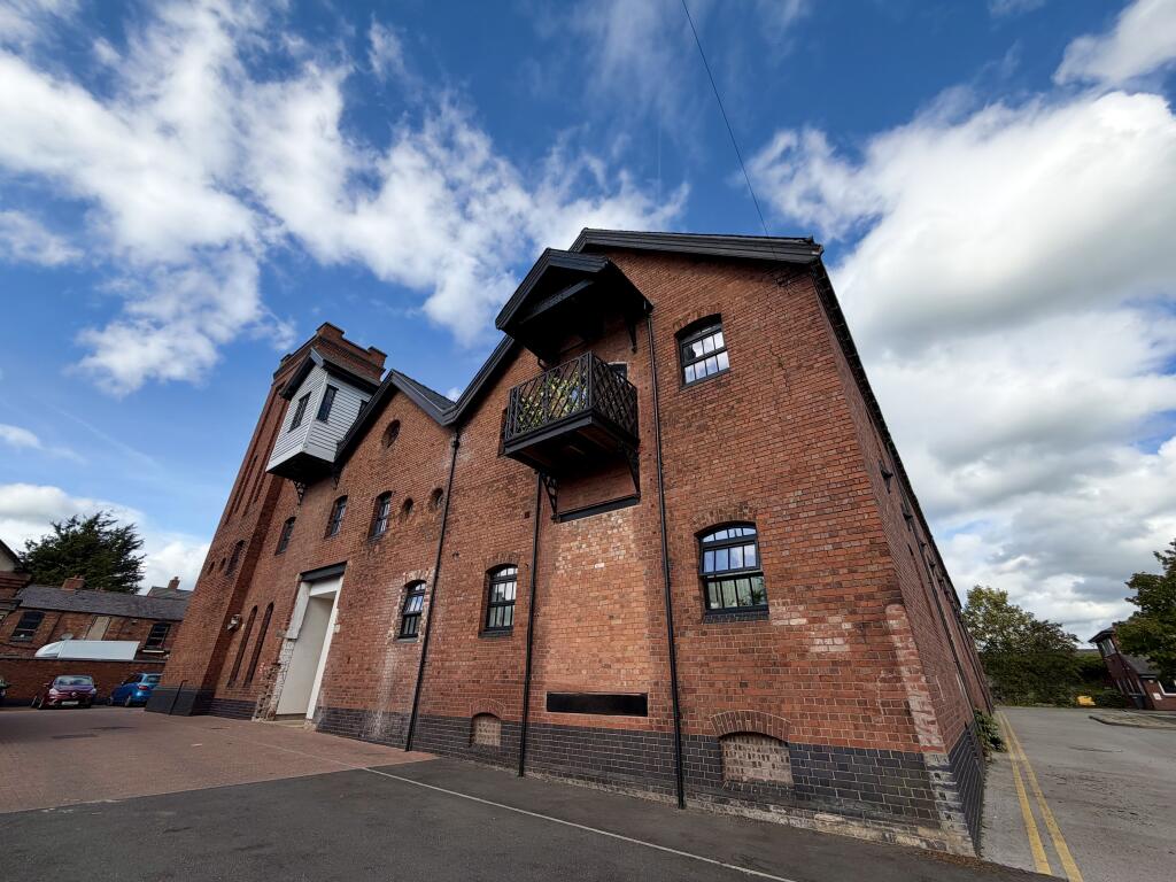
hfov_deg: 102.1
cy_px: 441
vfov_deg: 85.7
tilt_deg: +27.4
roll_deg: -0.9
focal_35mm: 14
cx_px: 588
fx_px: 476
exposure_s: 1/770
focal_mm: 2.22
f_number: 2.2
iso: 25
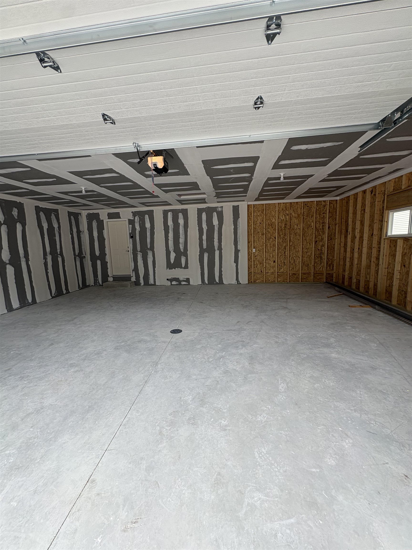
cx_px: 206
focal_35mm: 14
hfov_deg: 85.7
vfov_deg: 102.1
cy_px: 275
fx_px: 222
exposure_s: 1/126
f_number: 2.2
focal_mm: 2.22
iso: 40
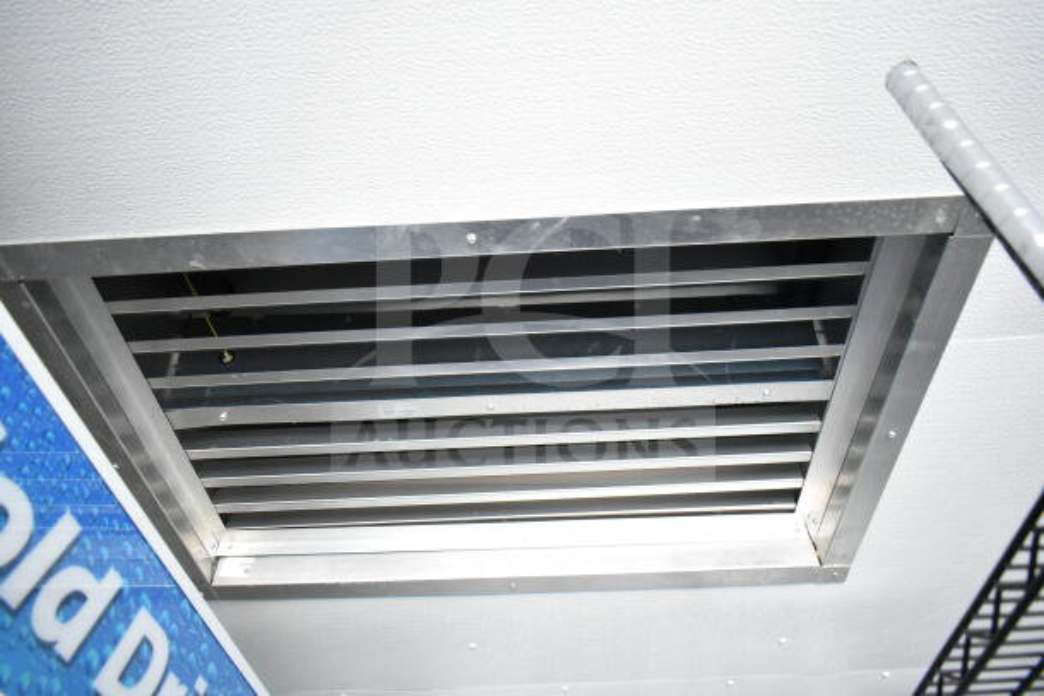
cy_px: 348
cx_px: 522
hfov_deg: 67.4
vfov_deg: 48.0
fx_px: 783
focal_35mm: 27
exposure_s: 1/30
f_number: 3.5
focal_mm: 18
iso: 5000
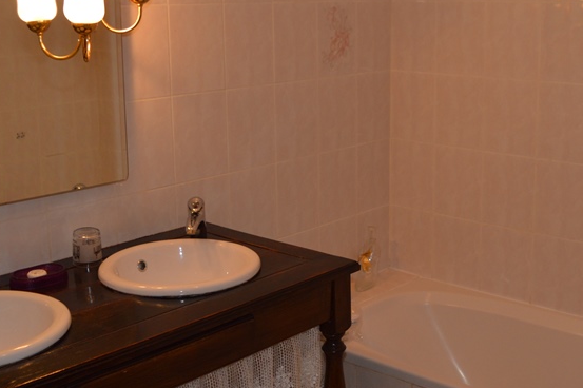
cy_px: 161
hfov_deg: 39.5
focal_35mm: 50
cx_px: 338
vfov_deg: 26.9
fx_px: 809
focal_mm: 18
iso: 400
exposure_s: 1/60
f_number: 3.5
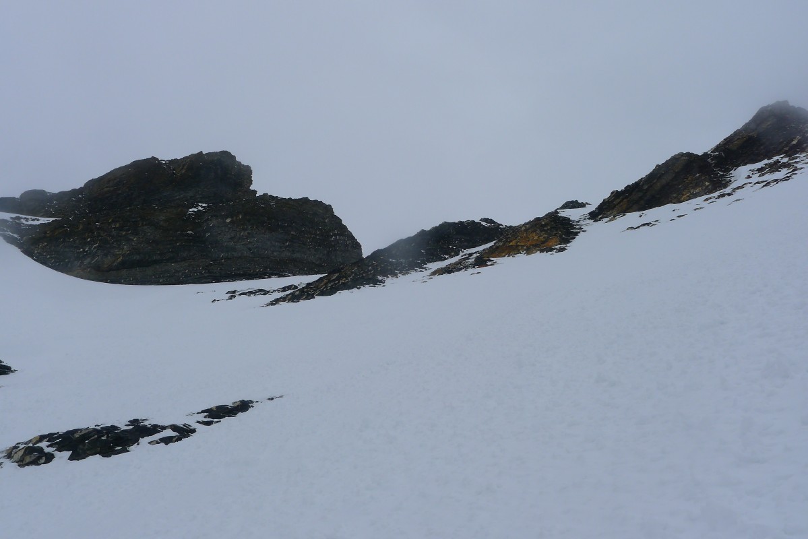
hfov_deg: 61.9
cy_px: 270
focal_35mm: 30
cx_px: 404
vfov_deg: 43.6
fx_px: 673
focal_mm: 6.4
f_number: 6.3
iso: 80
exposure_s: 1/1000
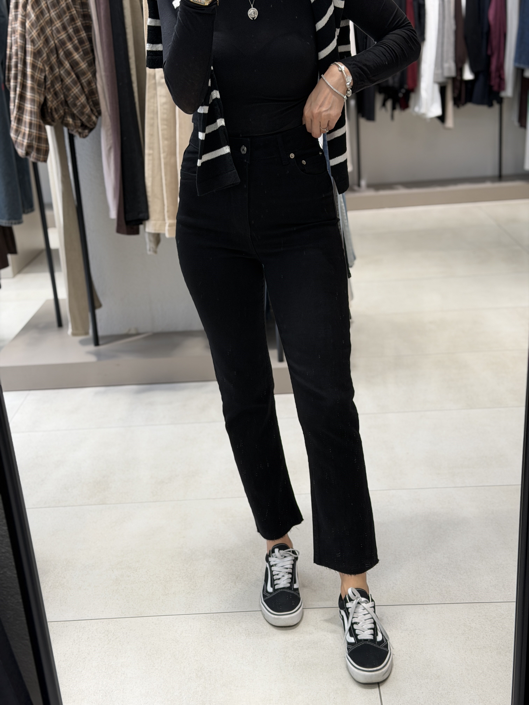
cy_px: 352
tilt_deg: -35.2
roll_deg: +3.6
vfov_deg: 39.7
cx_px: 264
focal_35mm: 48
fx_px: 978
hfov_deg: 30.3
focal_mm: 6.76
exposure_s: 1/100
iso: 50
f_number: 1.78
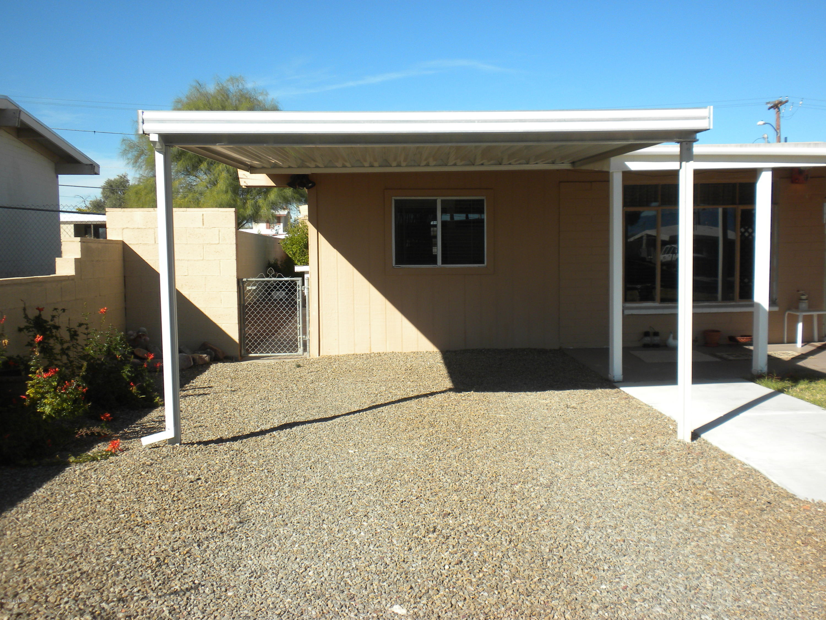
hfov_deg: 50.1
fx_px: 883
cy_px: 310
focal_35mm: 37
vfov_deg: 38.7
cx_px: 413
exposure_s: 1/94.3
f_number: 10
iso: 64
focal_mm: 6.6
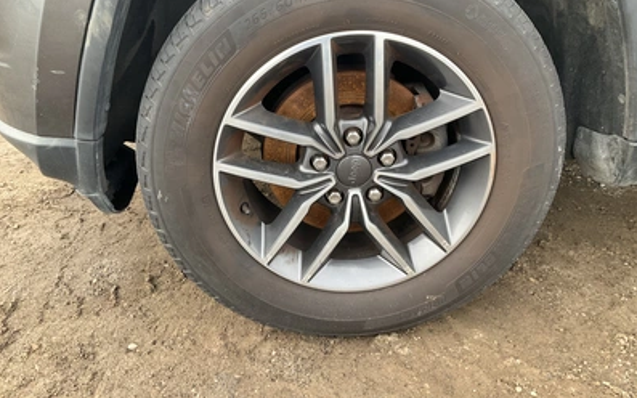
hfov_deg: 61.2
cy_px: 160
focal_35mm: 31
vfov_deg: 40.4
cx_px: 318
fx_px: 538
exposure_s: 1/122
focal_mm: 3
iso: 64
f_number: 1.8
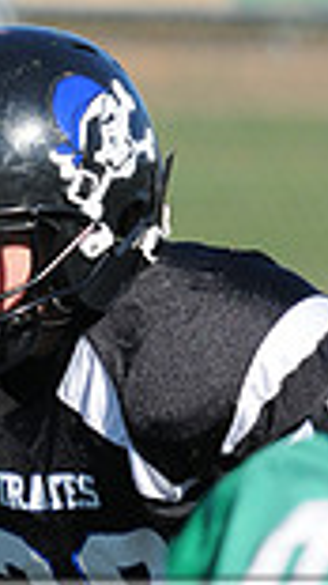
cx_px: 28
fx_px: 27335
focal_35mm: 1765
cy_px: 755
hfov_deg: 0.7
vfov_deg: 1.2
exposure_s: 1/500
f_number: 7.1
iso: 200
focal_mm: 300
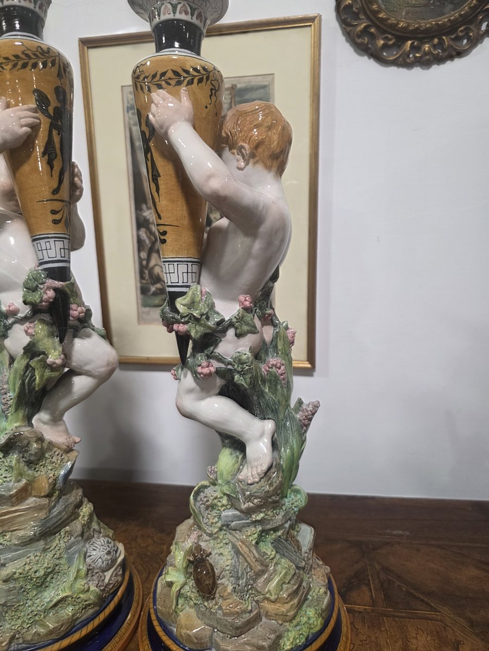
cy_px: 326
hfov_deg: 58.9
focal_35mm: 23
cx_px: 244
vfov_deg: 73.9
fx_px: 433
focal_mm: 6.3
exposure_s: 1/100
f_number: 1.7
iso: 200
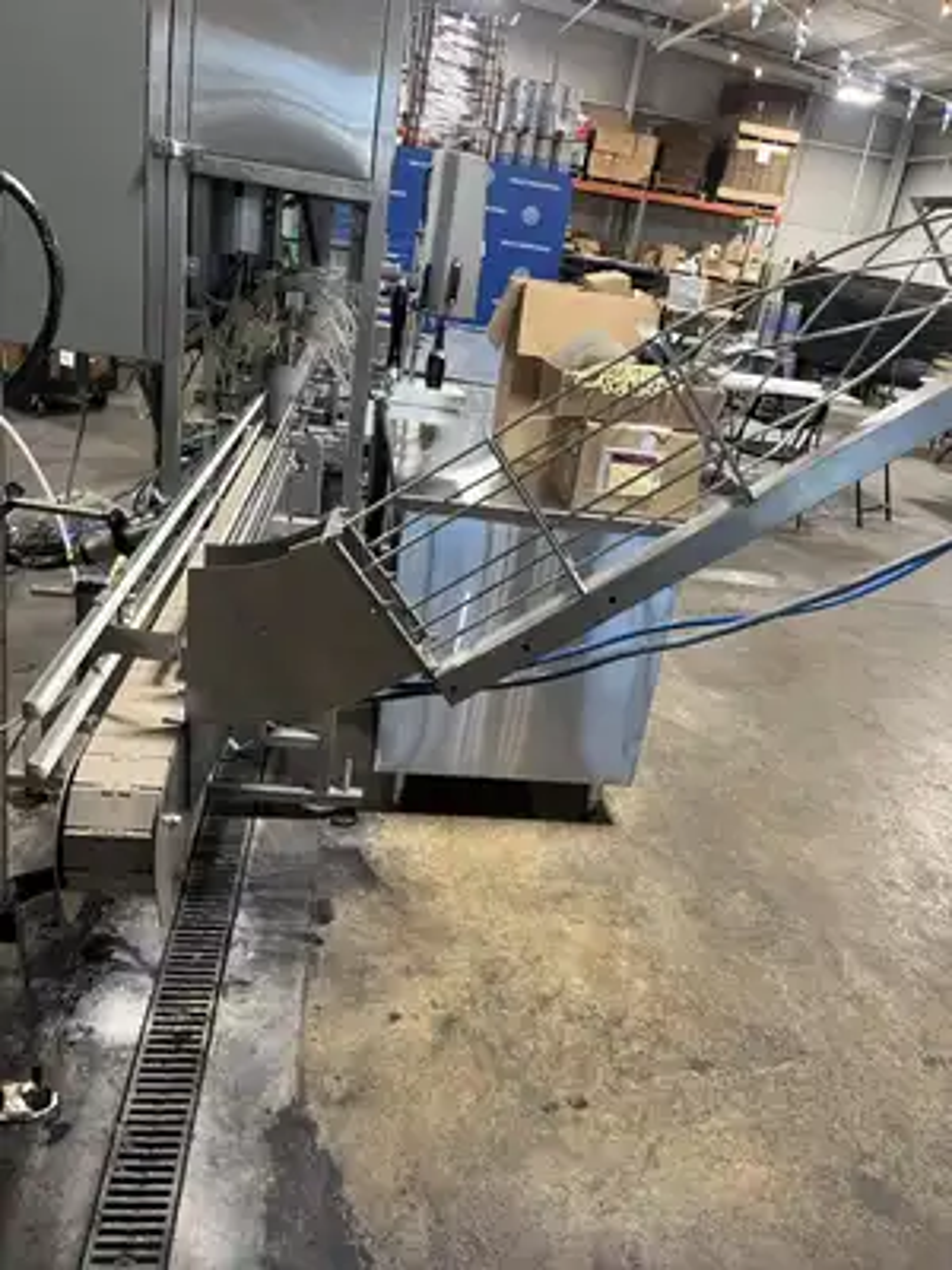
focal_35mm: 26
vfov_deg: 67.3
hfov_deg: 53.1
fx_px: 953
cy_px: 635
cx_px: 476
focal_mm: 5.1
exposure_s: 1/60
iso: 200
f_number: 1.6
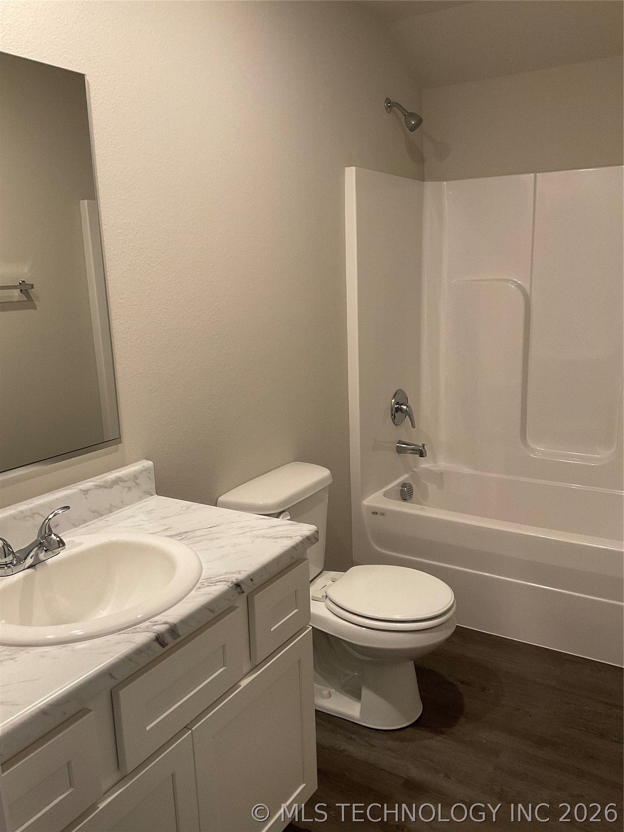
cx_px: 312
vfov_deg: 61.7
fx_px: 697
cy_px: 416
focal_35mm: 29
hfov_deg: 48.2
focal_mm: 3
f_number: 1.8
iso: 100
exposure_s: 1/60
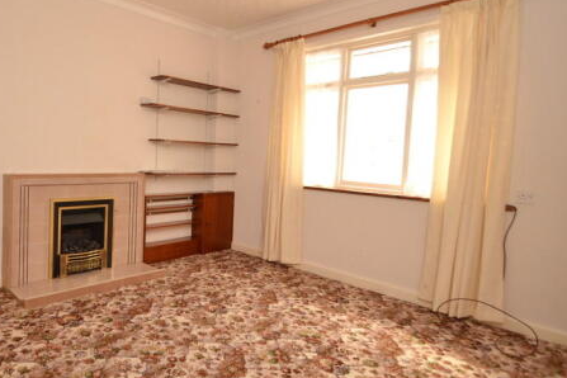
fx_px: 346
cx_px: 174
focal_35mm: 22
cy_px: 159
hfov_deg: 75.3
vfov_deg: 57.0
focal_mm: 10
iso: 400
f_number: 3.5
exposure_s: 1/60
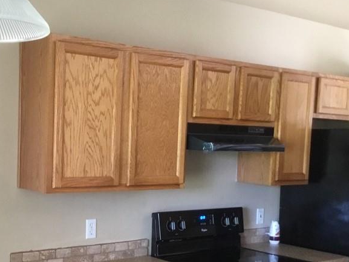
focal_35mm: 55
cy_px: 175
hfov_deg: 34.5
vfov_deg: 26.4
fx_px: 555
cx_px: 110
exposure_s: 1/15
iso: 200
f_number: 2.4
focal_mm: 3.3
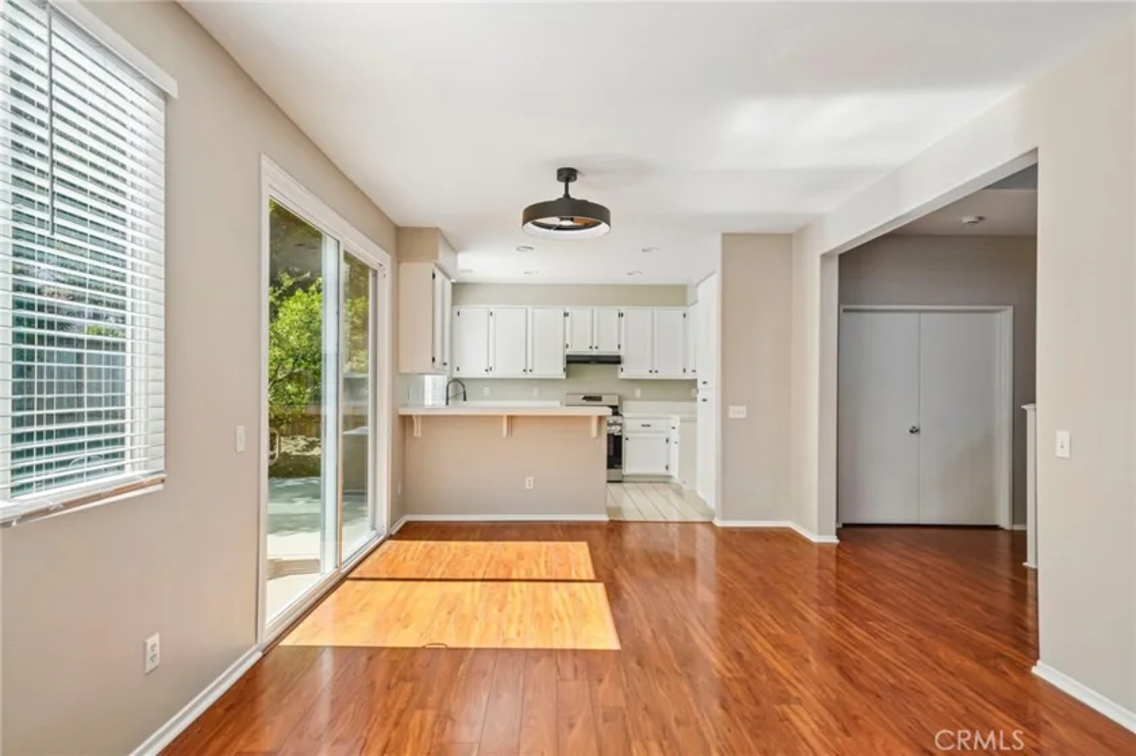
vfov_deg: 61.9
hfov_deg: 84.0
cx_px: 568
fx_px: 631
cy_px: 378
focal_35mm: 20
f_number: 8
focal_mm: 20
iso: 100
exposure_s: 1/50
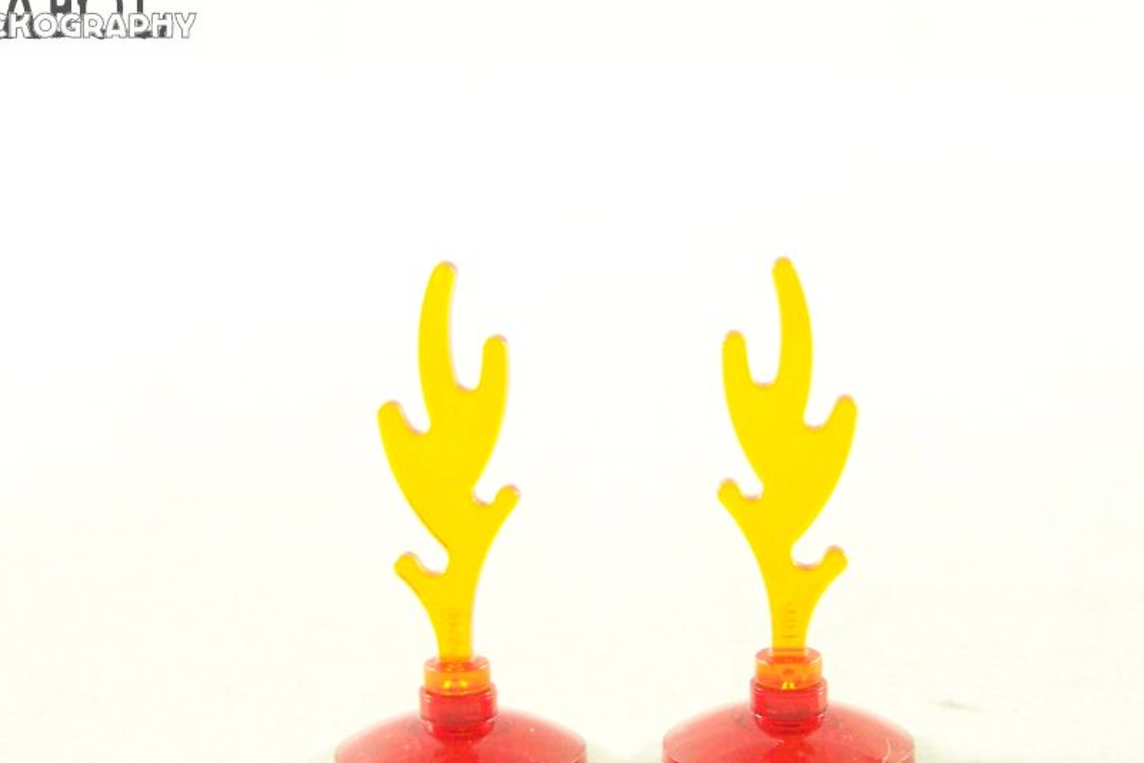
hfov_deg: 18.7
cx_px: 637
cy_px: 499
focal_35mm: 109
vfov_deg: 12.6
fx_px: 3464
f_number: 3.2
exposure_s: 1/60
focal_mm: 13.7
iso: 400
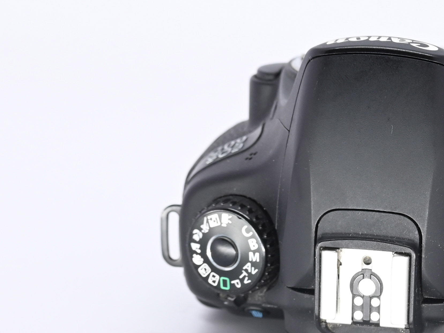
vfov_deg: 7.7
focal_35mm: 192
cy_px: 245
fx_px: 2463
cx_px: 489
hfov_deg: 10.2
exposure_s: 1/125
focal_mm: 56
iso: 500
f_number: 9
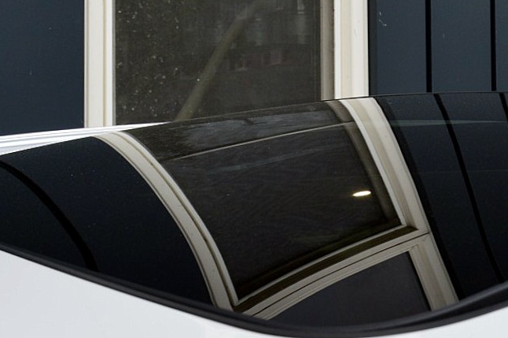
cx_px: 446
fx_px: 1170
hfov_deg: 23.9
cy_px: 77
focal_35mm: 83
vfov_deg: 16.3
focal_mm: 22
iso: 400
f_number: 10
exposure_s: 1/200
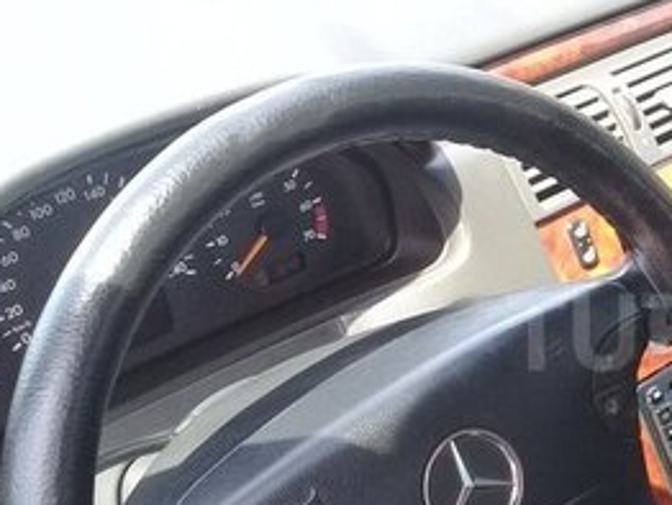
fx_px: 1516
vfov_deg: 18.9
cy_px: 332
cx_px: 769
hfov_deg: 23.2
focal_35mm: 78
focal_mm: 3.3
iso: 80
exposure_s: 1/100
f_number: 2.2
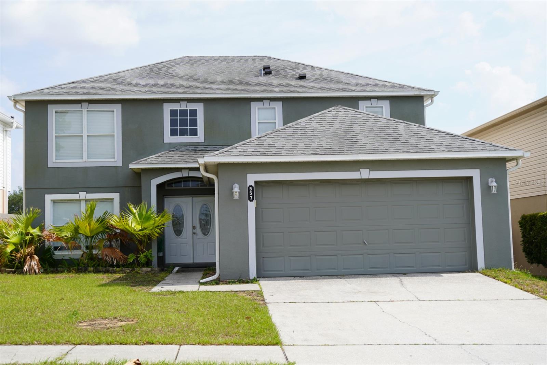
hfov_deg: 41.9
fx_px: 715
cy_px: 182
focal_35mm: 47
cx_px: 274
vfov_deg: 28.7
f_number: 5.6
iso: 100
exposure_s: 1/500
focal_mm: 47
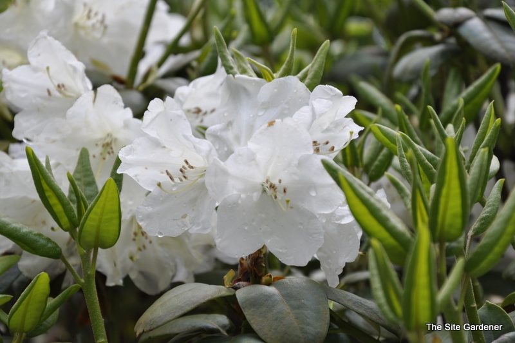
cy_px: 172
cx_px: 258
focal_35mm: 158
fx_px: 2251
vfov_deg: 8.7
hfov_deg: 13.1
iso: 200
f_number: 8
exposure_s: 1/320
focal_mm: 105
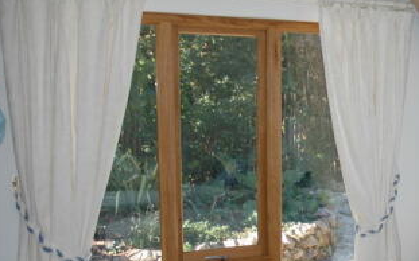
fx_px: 662
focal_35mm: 58
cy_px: 204
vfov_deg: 22.1
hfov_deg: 32.7
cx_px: 404
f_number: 3.5
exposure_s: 1/125
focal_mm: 18
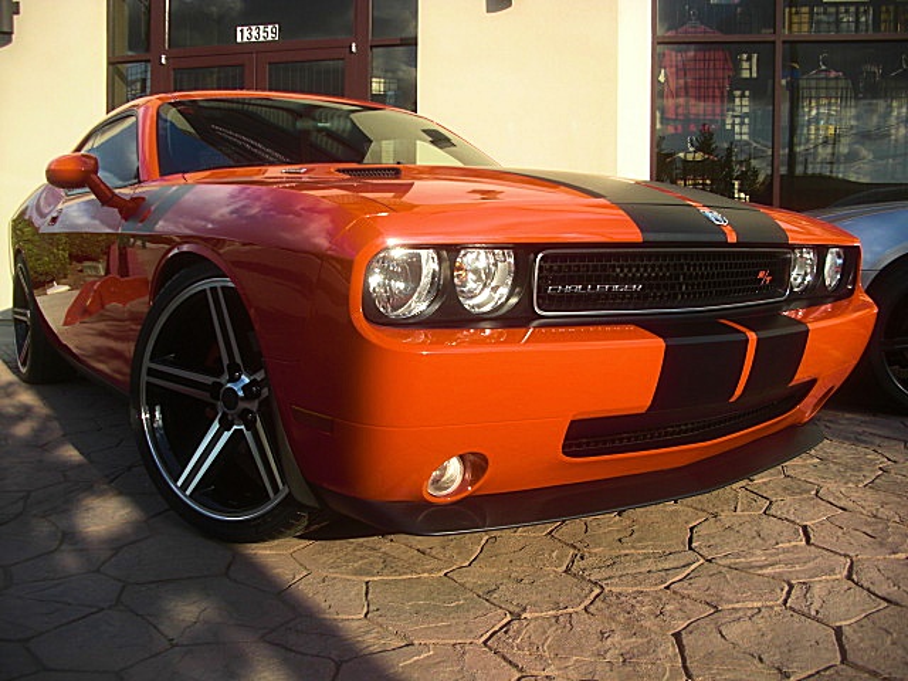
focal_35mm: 36
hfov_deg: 51.4
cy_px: 340
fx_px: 944
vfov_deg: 39.7
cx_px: 454
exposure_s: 1/500
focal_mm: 6.3
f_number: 2.8
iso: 50
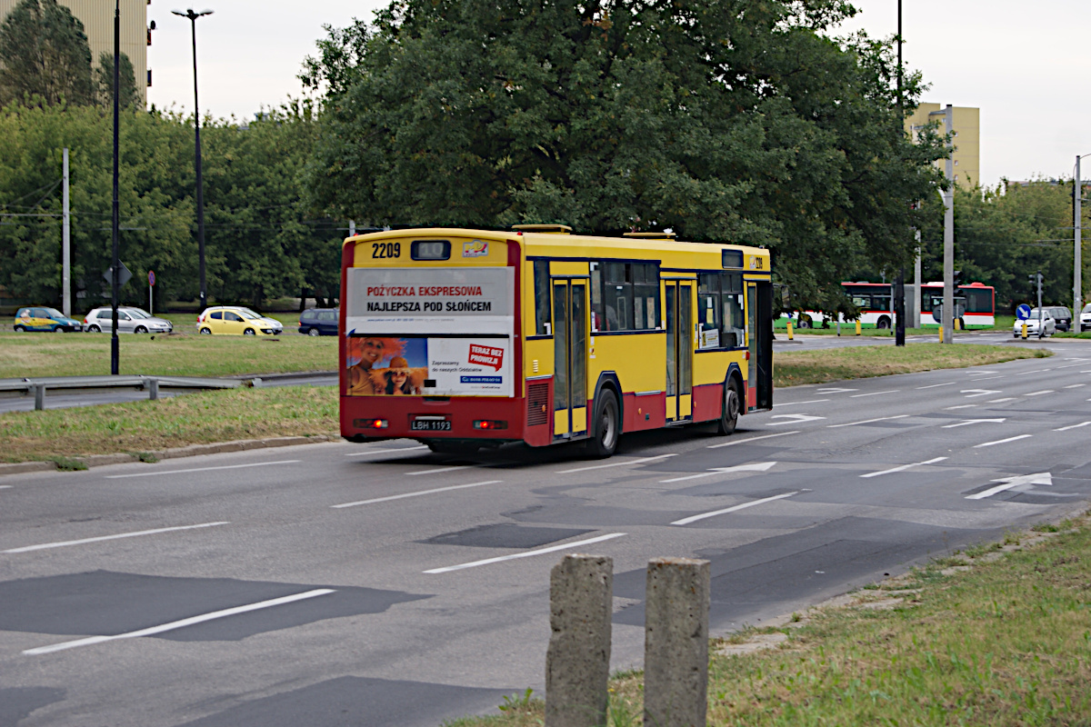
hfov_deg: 24.6
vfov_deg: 16.6
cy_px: 364
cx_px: 546
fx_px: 2500
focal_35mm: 82
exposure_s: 1/100
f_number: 5.6
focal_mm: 55
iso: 100
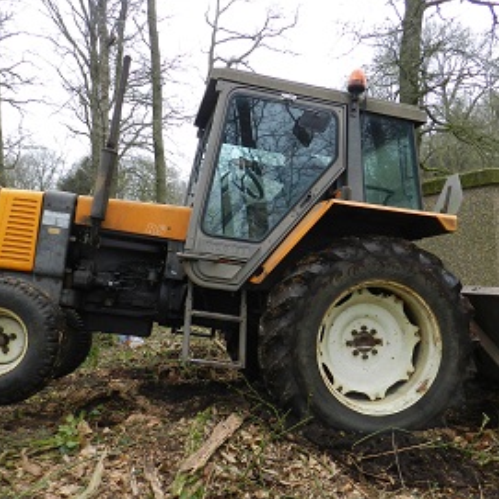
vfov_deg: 54.0
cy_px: 267
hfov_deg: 54.0
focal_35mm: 30
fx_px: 489
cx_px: 234
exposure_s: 1/60
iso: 160
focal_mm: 4
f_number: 3.4
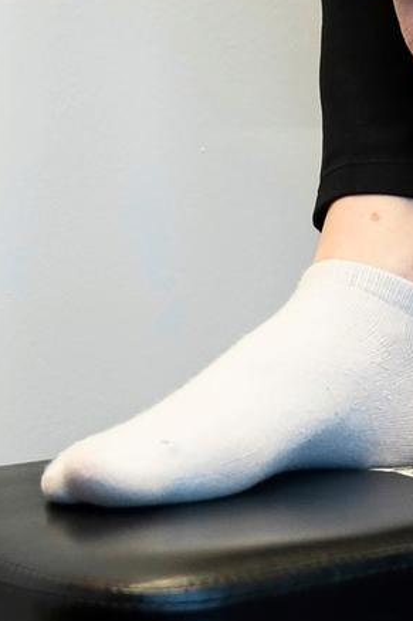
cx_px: 855
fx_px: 4253
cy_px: -48
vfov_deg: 8.3
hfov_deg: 5.4
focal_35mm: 247
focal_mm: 44
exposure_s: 1/80
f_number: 2.8
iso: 400
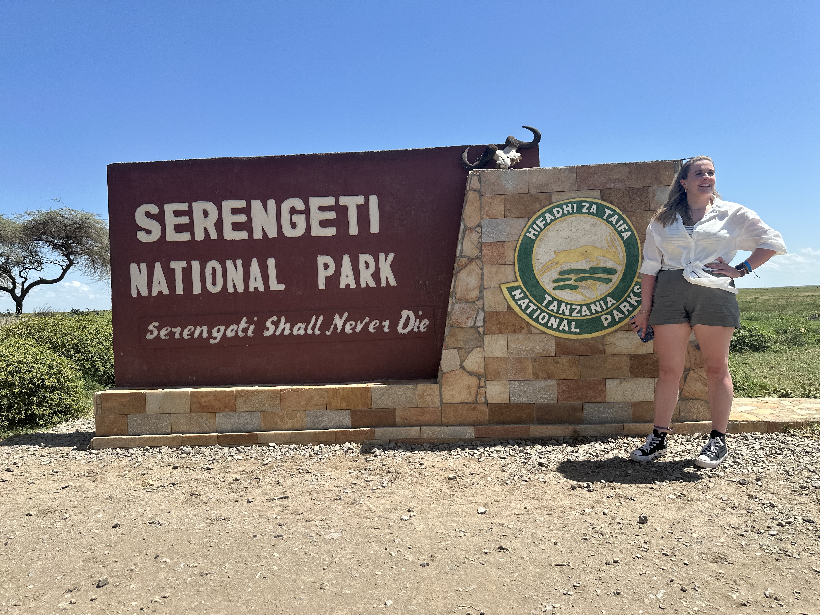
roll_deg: +1.7
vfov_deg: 56.8
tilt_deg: +0.7
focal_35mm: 24
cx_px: 410
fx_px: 569
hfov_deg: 71.6
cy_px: 308
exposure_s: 1/3717
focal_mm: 6.86
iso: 80
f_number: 1.78
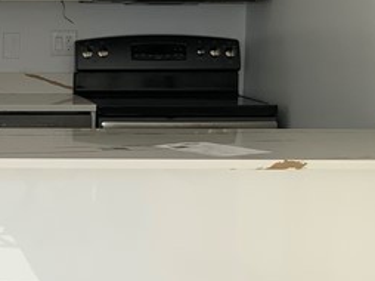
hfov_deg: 15.6
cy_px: 133
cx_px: -170
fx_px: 1266
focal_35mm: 117
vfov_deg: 12.6
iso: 16
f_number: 1.8
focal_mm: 3
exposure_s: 1/141
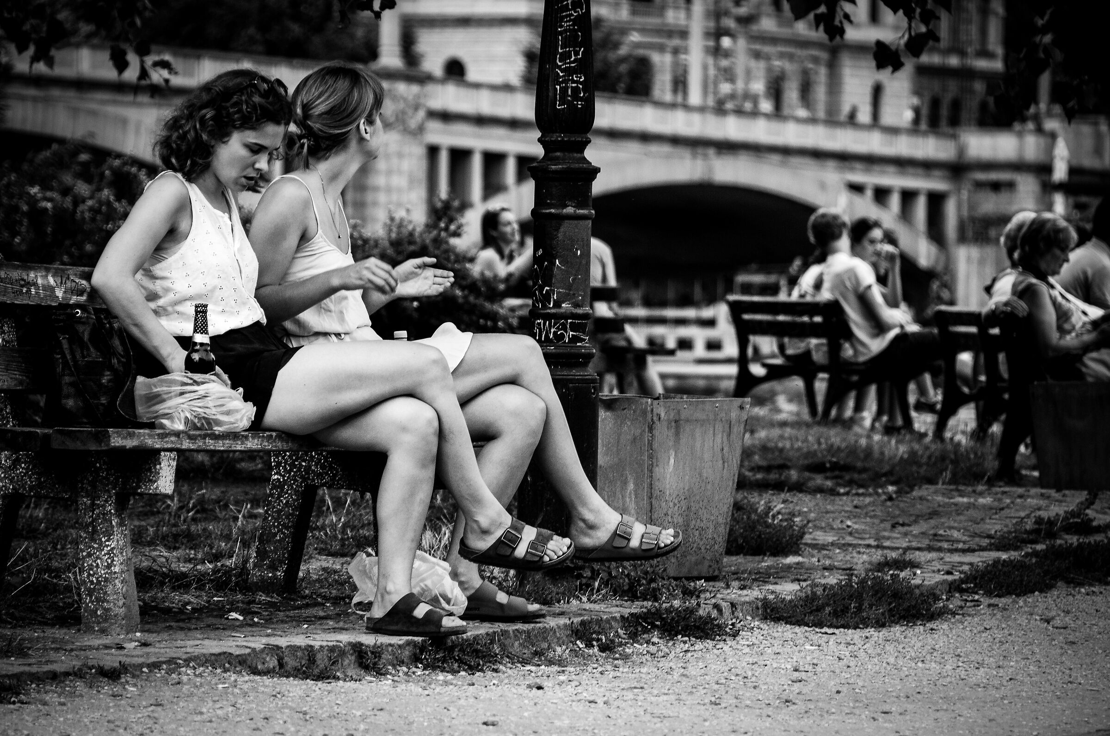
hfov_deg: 10.6
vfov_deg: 7.0
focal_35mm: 195
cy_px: 368
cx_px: 555
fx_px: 6000
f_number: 6.3
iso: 200
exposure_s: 1/160
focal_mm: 130
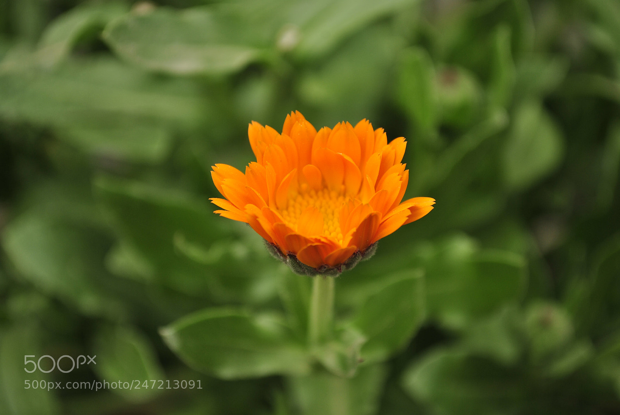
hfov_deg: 24.6
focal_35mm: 82
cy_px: 208
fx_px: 1423
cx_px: 310
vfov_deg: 16.6
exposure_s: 1/30
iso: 100
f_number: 5.6
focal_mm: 55
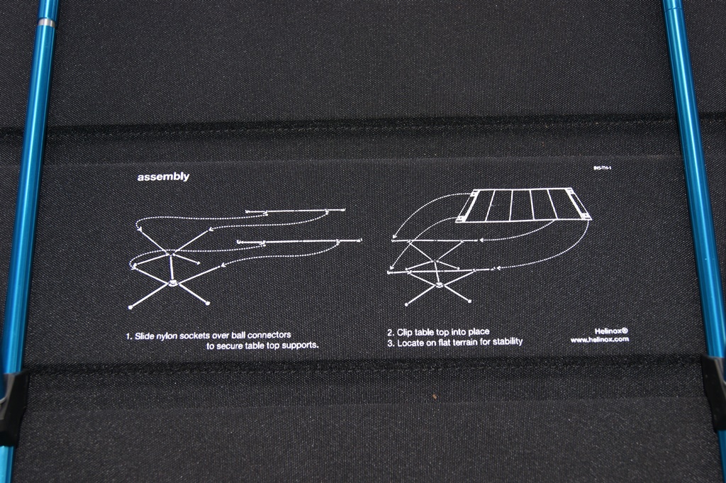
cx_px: 363
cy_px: 242
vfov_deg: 25.7
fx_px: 1058
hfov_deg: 37.9
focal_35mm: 52
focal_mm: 35
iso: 100
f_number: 7.1
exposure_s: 1/60
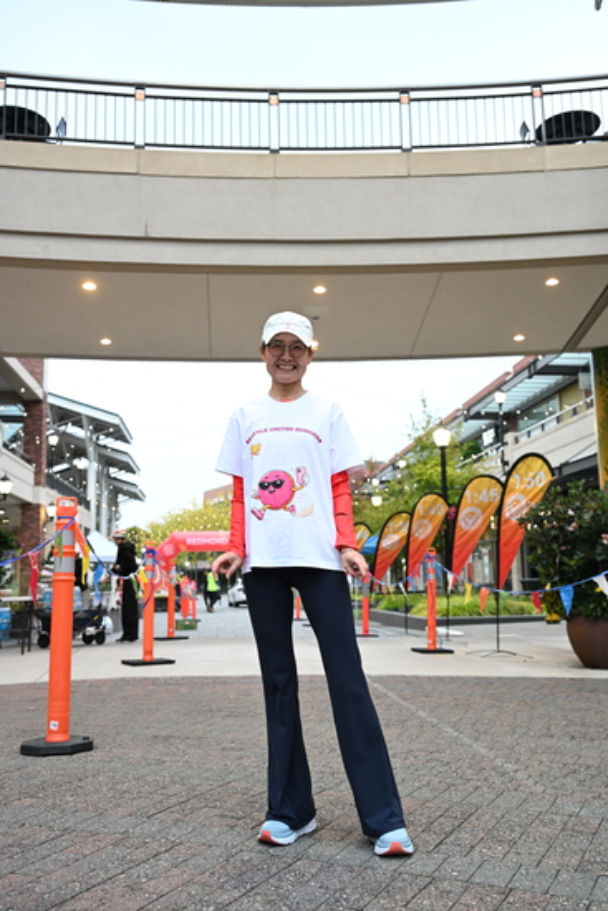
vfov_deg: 56.5
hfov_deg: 39.4
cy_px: 456
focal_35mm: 34
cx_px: 304
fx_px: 848
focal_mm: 33.5
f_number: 4
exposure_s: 1/250
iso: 3200
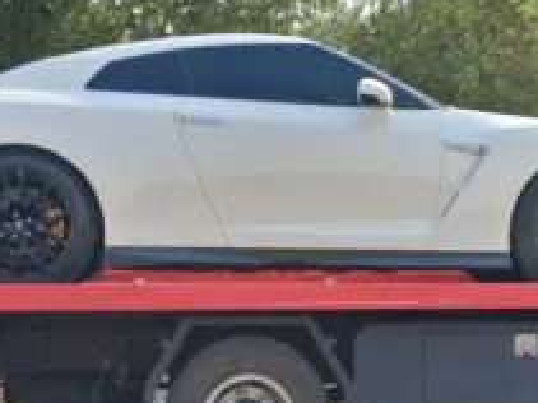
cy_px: 237
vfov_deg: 18.6
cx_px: 357
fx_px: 1227
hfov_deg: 24.6
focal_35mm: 79
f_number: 1.8
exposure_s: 1/567
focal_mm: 3.98
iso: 25
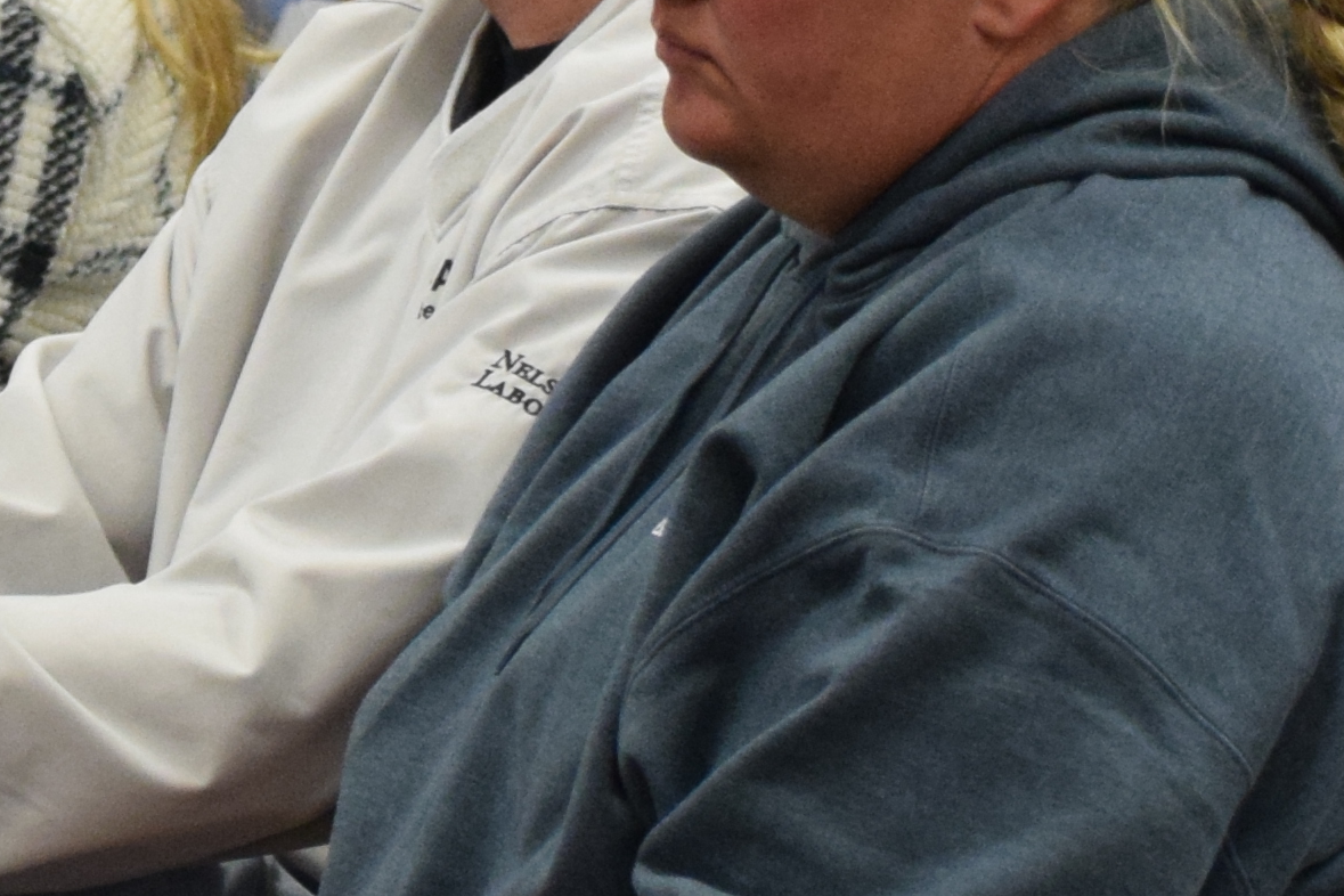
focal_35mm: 336
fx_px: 12543
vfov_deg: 4.1
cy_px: -48
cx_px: 340
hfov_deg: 6.1
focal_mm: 44
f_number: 4.8
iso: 1400
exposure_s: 1/60
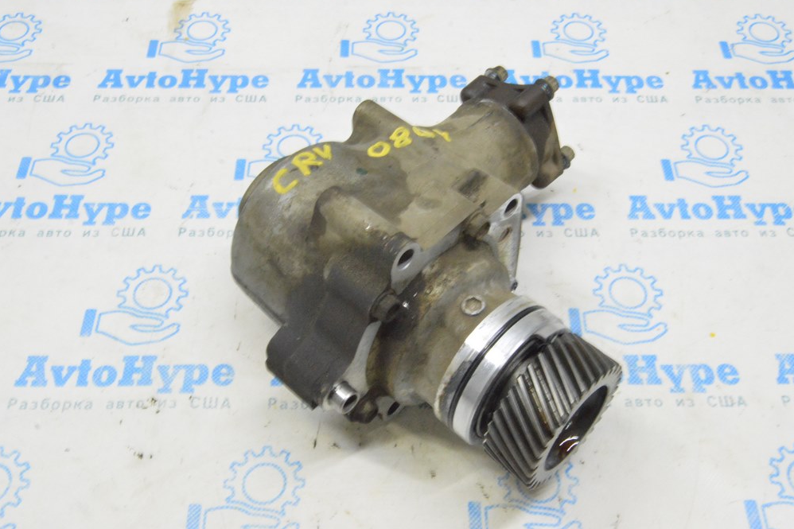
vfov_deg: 33.4
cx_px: 406
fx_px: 882
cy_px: 260
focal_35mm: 40
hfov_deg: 48.5
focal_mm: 26
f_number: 20
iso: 6400
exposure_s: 1/15
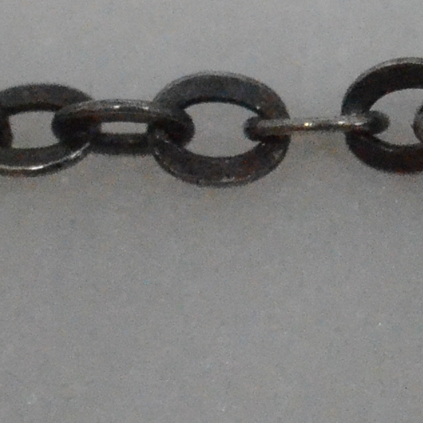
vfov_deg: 4.4
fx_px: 5475
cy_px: 131
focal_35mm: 396
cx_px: 803
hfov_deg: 4.4
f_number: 8
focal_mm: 40
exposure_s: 1/1000
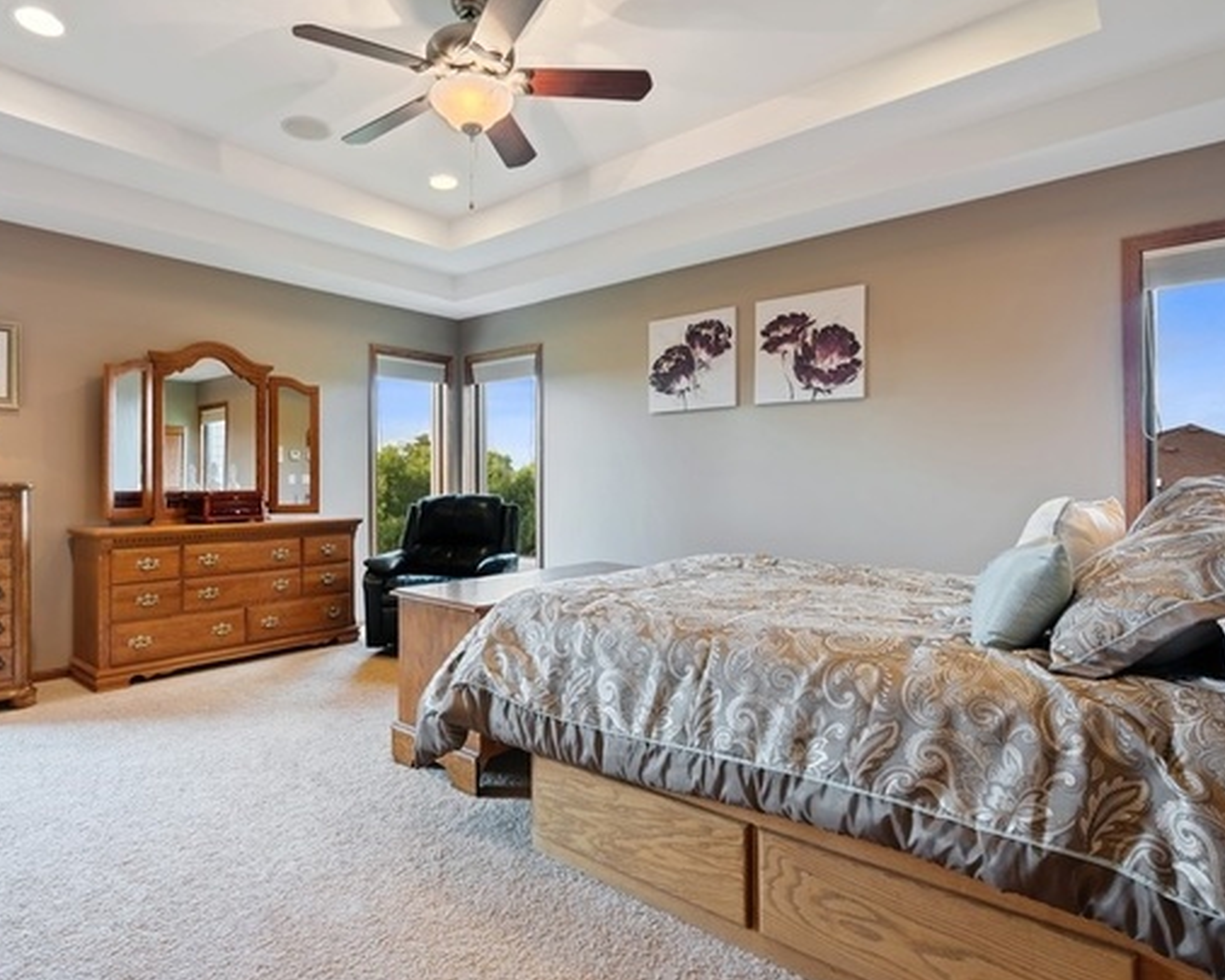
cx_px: 506
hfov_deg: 82.5
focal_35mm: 19
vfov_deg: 70.8
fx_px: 689
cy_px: 474
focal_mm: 16
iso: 200
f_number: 10
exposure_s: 1
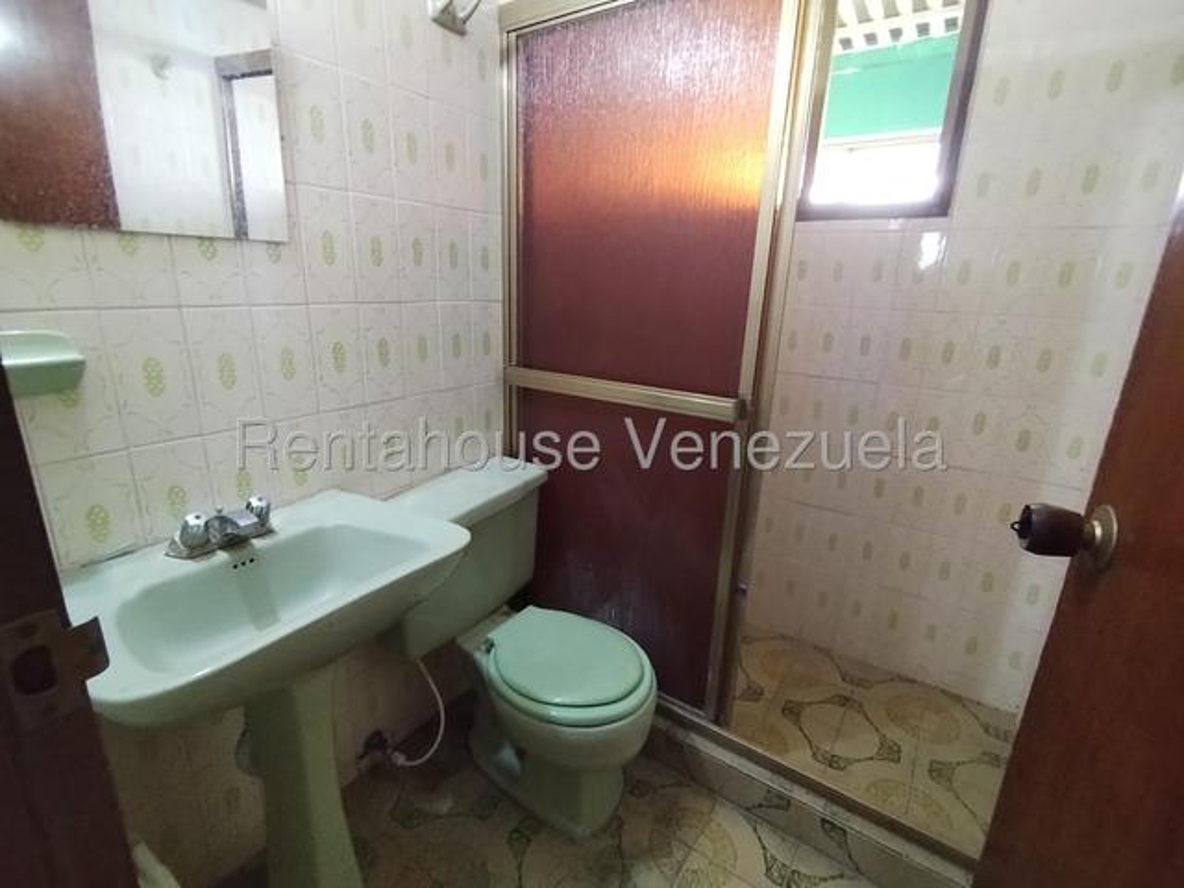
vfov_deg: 78.1
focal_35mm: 16
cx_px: 592
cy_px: 444
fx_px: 547
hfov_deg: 94.5
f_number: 2.2
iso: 787
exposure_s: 1/25
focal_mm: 1.42
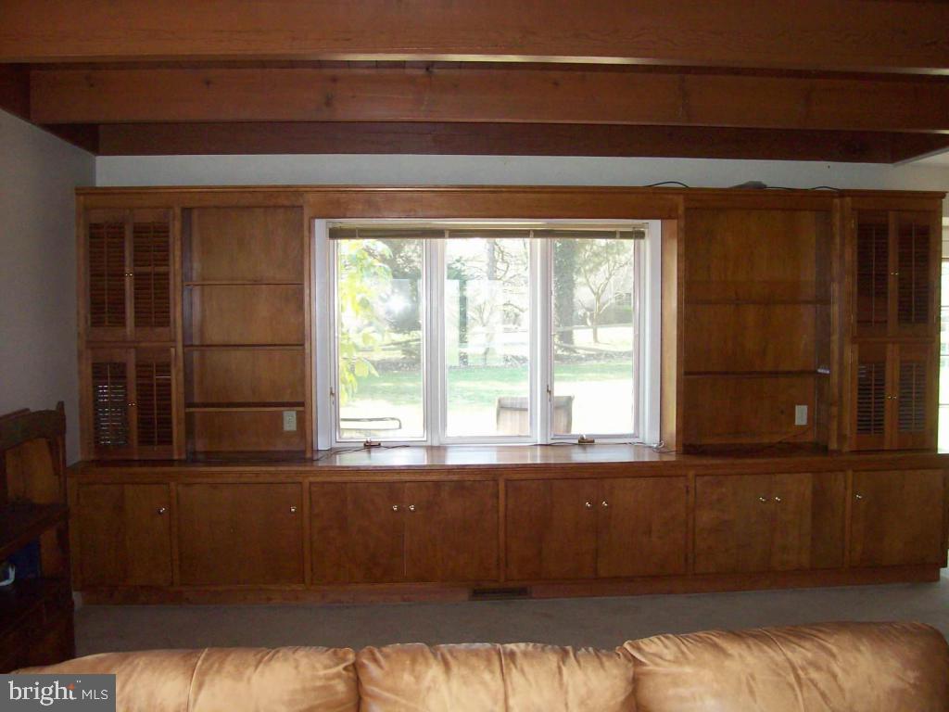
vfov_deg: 39.7
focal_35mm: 36
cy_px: 356
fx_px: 987
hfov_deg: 51.4
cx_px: 474
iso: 140
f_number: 2.7
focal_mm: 6
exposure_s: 1/78.9
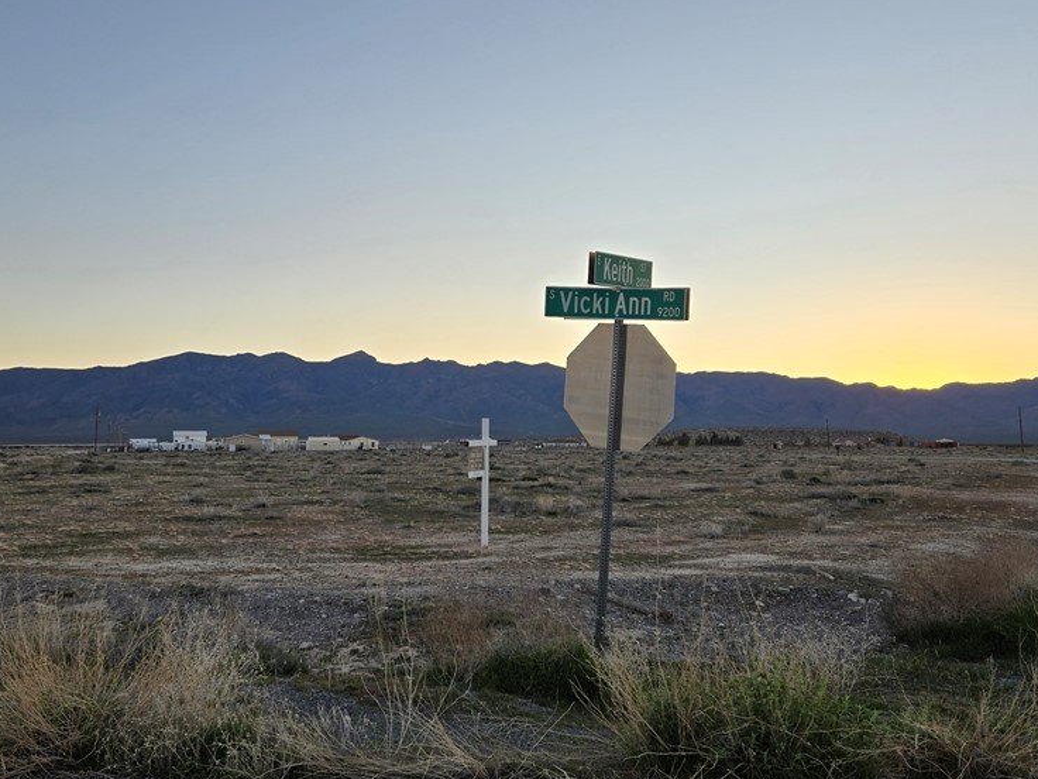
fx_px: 960
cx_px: 439
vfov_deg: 44.0
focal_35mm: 32
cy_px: 333
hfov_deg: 56.6
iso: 25
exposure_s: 1/577
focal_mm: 5.4
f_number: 1.8
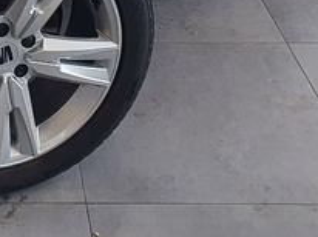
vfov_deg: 13.1
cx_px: -62
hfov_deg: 18.5
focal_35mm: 101
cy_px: -199
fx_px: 927
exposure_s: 1/100
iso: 64
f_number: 2.4
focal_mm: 4.32
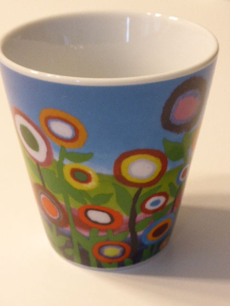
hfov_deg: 21.3
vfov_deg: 28.2
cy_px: 153
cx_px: 115
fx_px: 611
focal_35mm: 69
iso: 400
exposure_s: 1/13
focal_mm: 11.7
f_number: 4.9
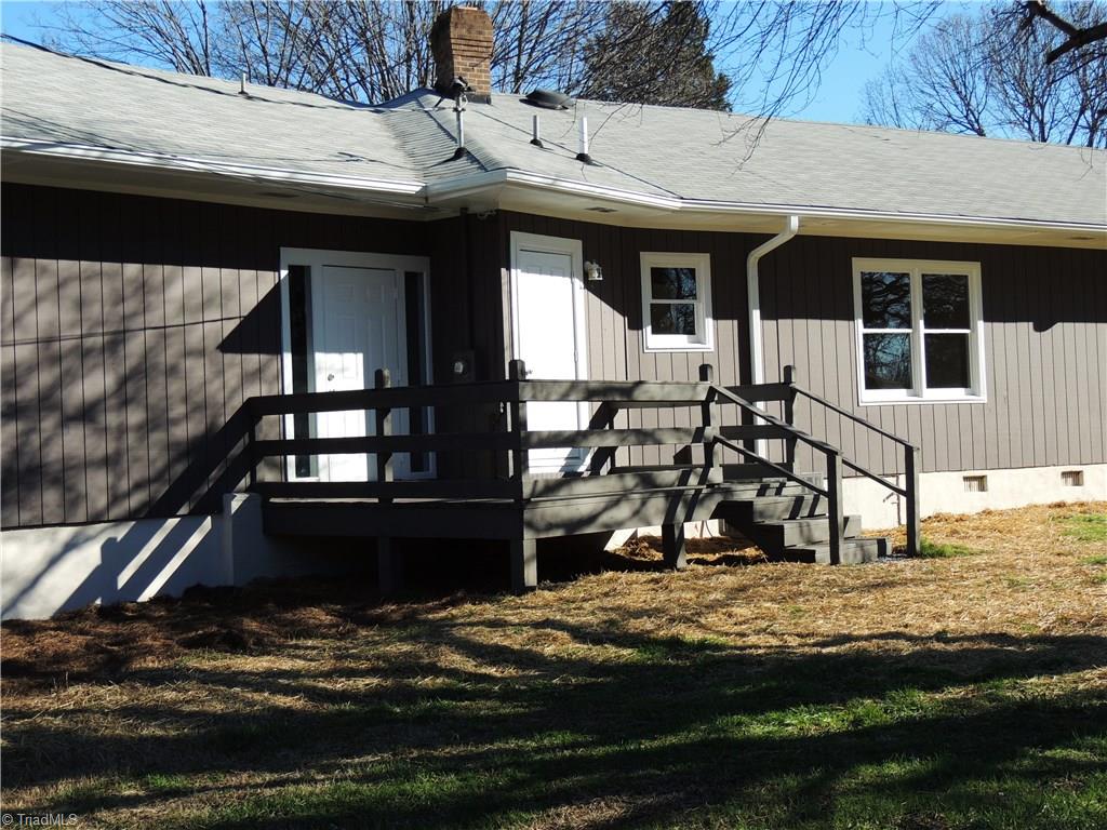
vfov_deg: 29.1
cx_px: 554
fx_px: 1599
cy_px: 415
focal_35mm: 50
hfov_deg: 38.2
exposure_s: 1/640
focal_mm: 8.9
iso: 100
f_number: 3.6
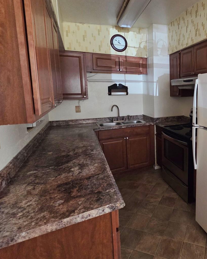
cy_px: 114
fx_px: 153
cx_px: 170
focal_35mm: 20
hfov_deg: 61.5
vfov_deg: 80.1
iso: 640
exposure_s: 1/60
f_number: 2.2
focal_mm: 2.2
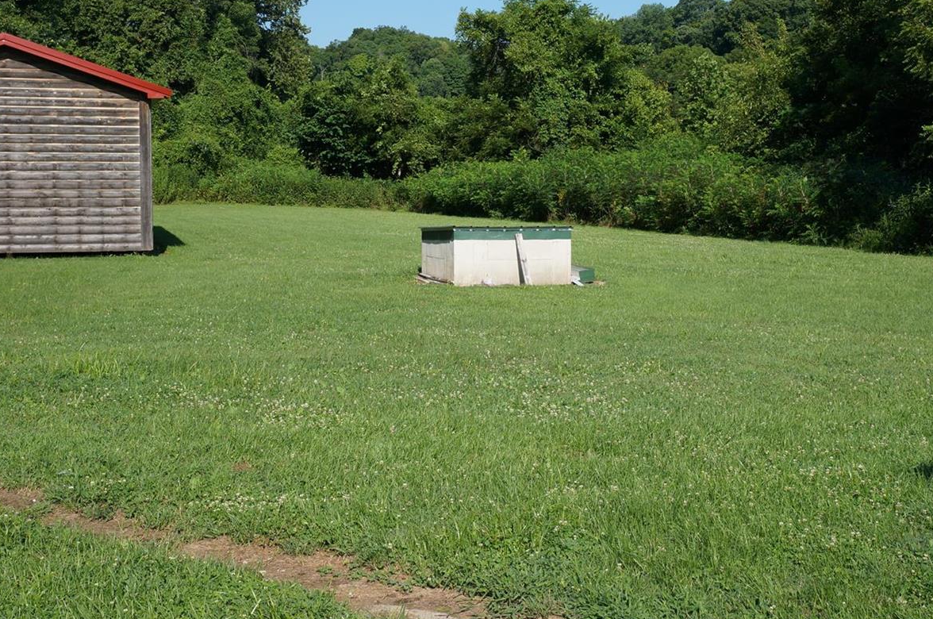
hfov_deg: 40.4
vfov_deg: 27.4
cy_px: 248
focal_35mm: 49
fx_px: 1268
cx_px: 485
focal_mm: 24
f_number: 10
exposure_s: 1/160
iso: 100
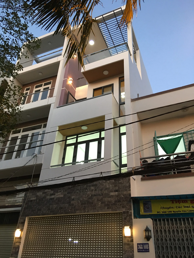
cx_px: 97
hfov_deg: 48.2
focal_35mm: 29
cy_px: 129
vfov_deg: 61.7
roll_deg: -4.0
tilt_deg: +34.8
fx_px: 217
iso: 80
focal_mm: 4.15
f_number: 2.2
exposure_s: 1/17
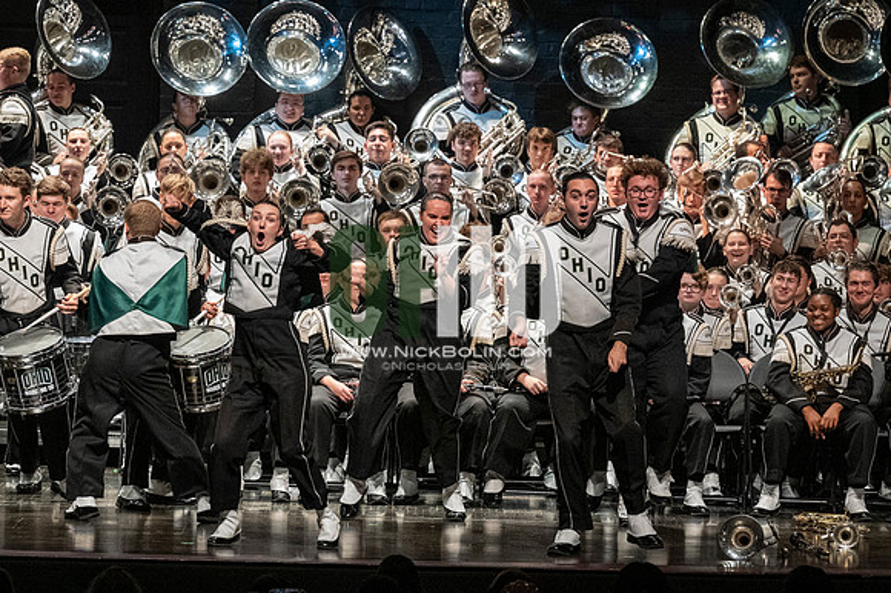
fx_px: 5194
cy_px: 296
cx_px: 446
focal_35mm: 210
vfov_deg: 6.5
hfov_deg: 9.8
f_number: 4
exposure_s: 1/500
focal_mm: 140
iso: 4000
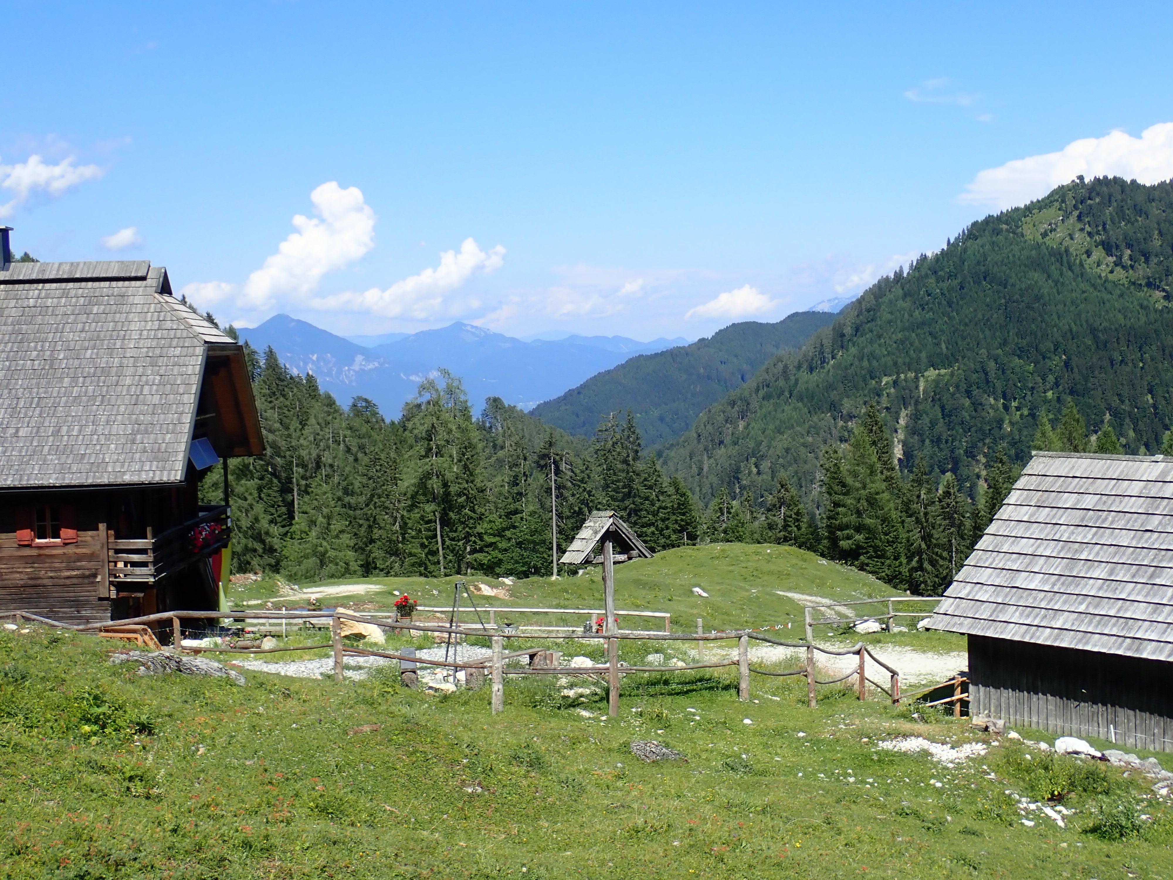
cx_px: 586
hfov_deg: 38.9
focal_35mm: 49
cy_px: 440
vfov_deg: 29.7
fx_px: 1660
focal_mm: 8.99
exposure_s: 1/500
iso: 100
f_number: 4.5
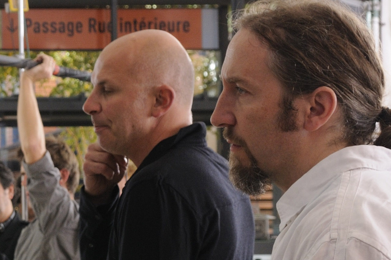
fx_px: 1678
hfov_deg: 12.7
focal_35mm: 155
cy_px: 158
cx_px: -169
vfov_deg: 8.8
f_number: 5.6
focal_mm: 31
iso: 400
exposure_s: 1/80
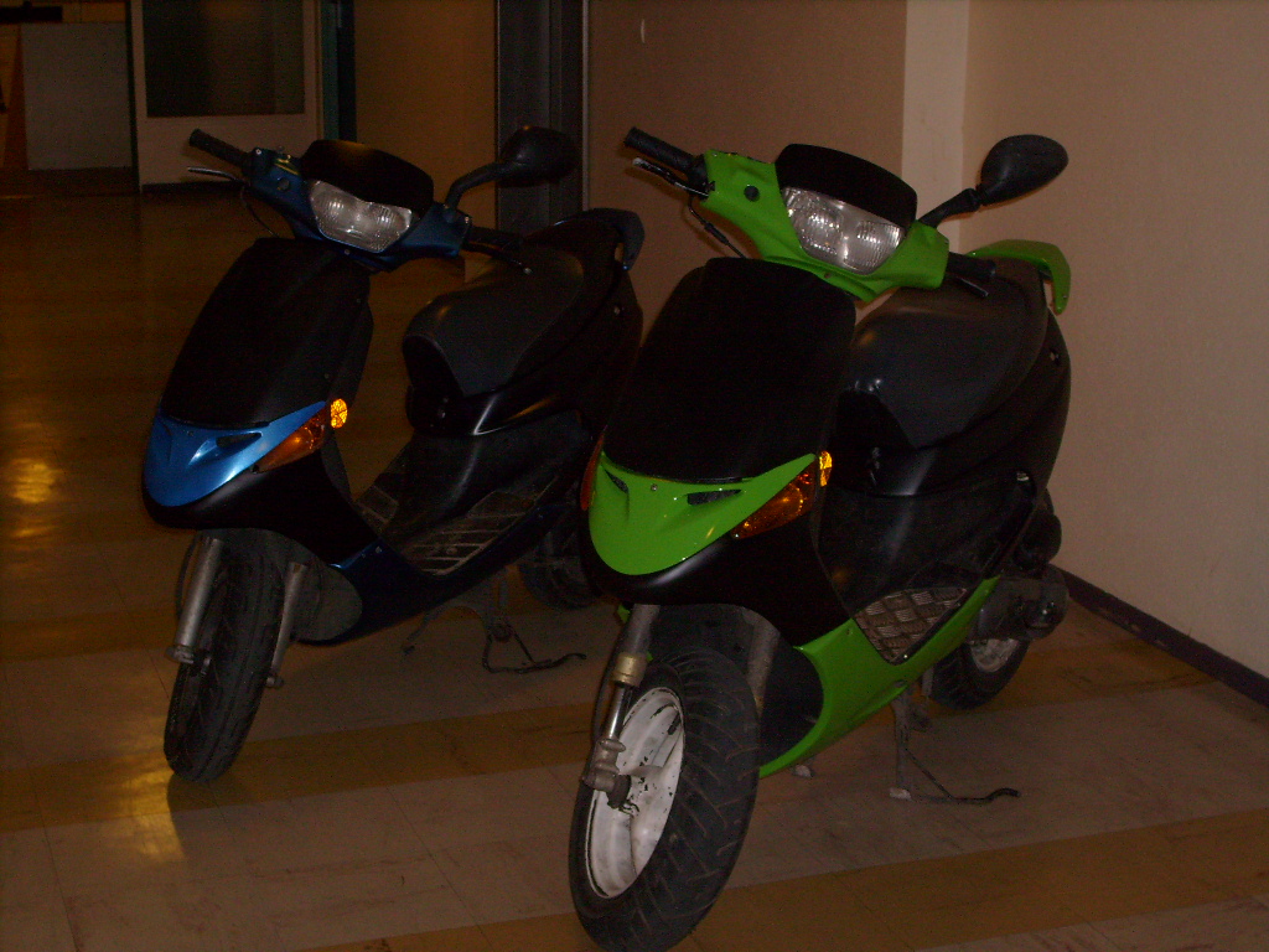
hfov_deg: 31.7
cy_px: 476
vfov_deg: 24.0
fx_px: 2236
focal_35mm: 61
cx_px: 634
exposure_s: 1/30
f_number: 3.6
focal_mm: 10.3
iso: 100
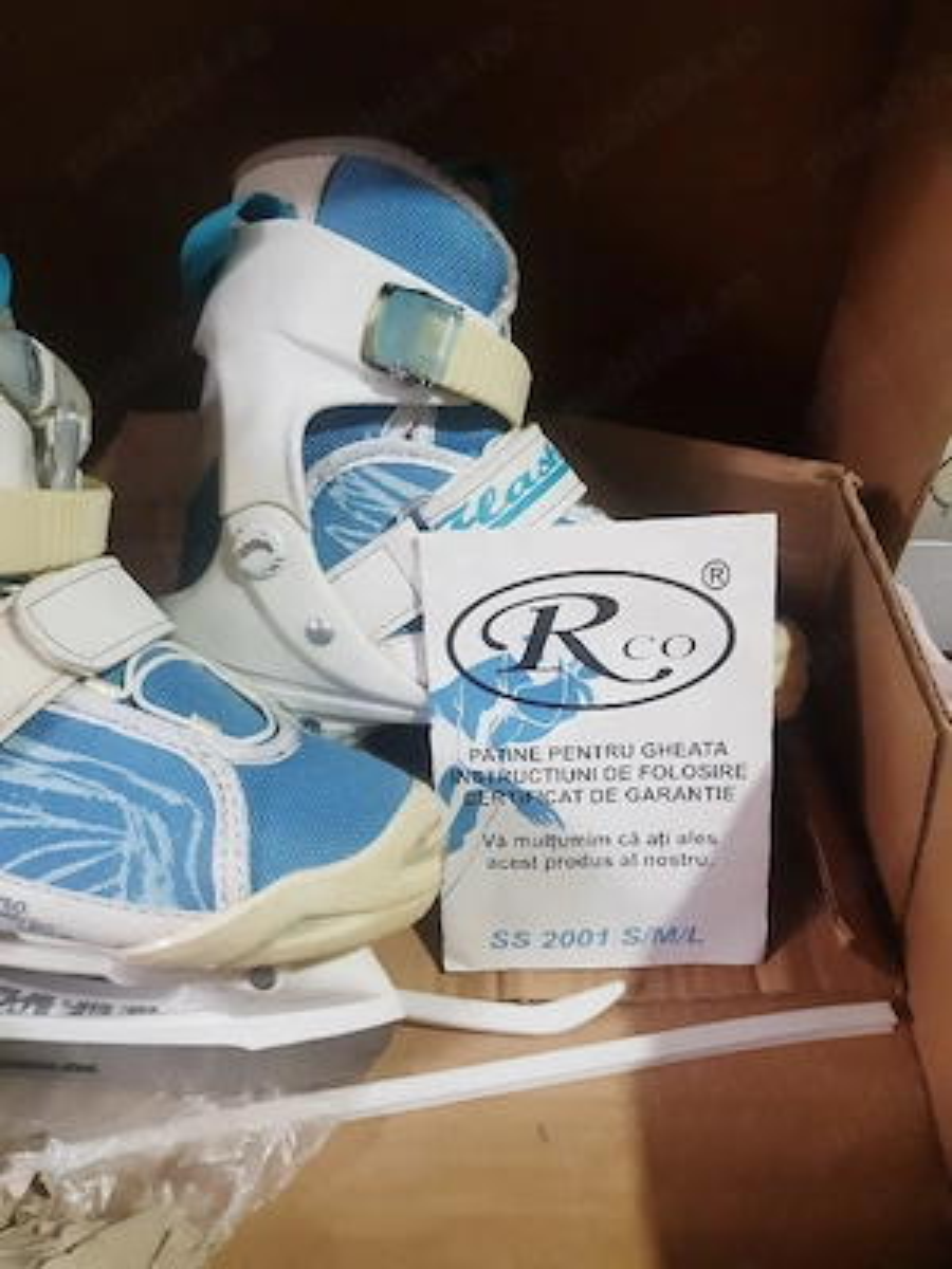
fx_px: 953
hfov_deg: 53.1
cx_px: 476
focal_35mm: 26
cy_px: 634
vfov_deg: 67.3
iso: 400
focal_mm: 3.92
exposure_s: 1/25
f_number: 1.7
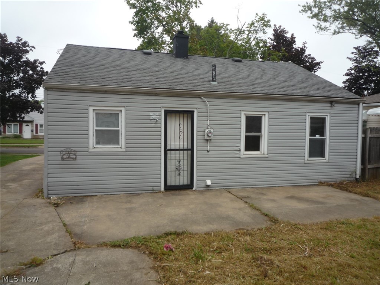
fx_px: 274
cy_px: 142
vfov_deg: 54.9
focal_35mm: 25
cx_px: 190
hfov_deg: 69.4
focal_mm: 4.4
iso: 100
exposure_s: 1/200
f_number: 2.8
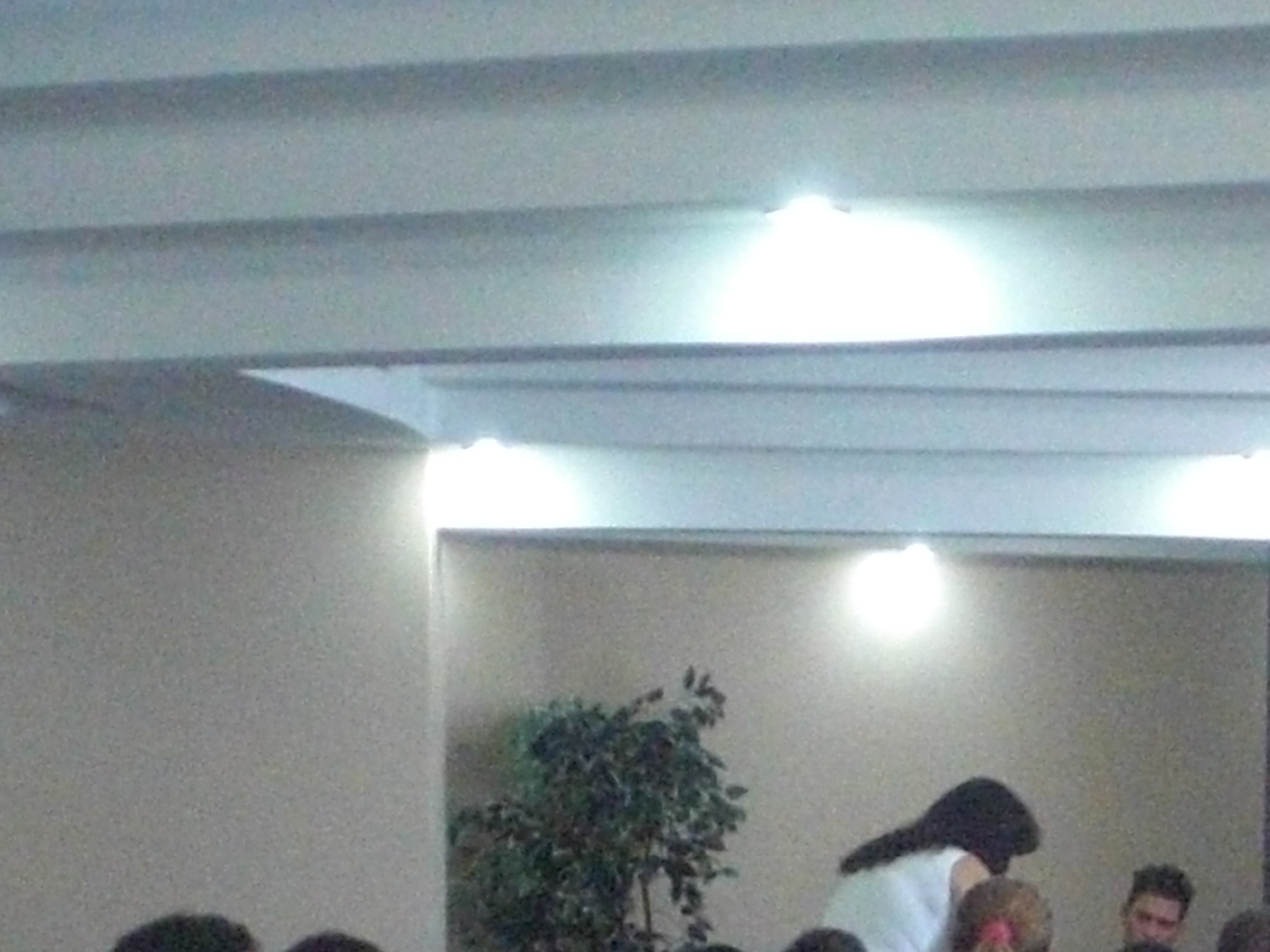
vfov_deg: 12.2
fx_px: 4365
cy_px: 1144
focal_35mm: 119
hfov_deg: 16.3
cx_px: 1205
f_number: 3.1
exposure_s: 1/50
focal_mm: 6.3
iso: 800
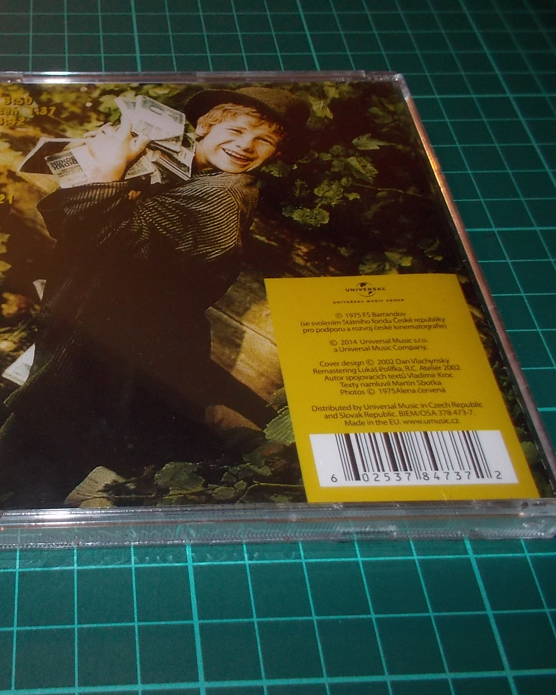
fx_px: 781
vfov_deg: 47.9
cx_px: 124
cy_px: 349
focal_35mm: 38
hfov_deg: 37.9
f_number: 3.3
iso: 200
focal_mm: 4.1
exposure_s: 1/30
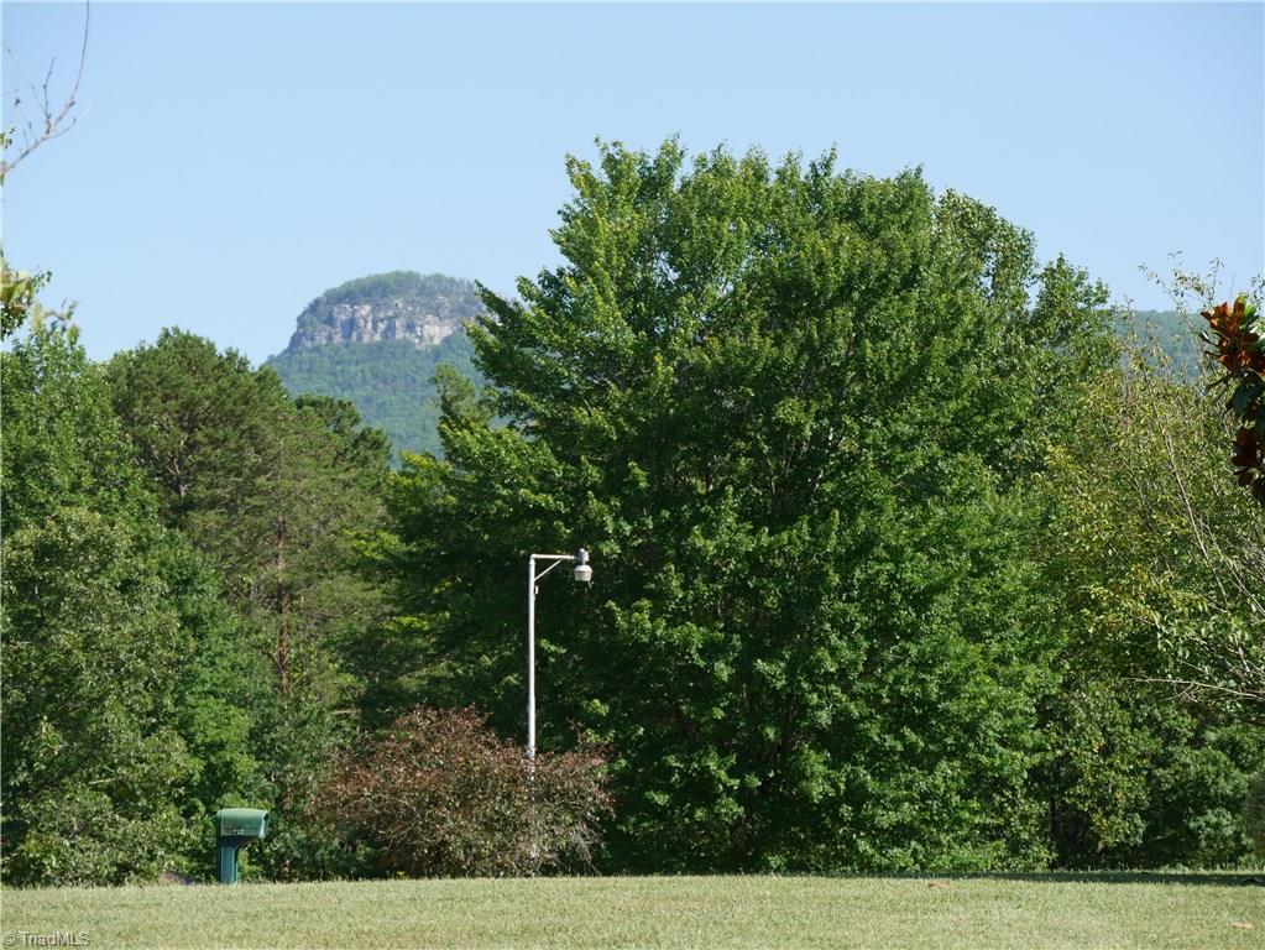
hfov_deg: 12.2
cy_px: 475
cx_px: 632
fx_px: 5922
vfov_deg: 9.2
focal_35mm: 162
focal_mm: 81
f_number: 6.3
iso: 200
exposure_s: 1/400
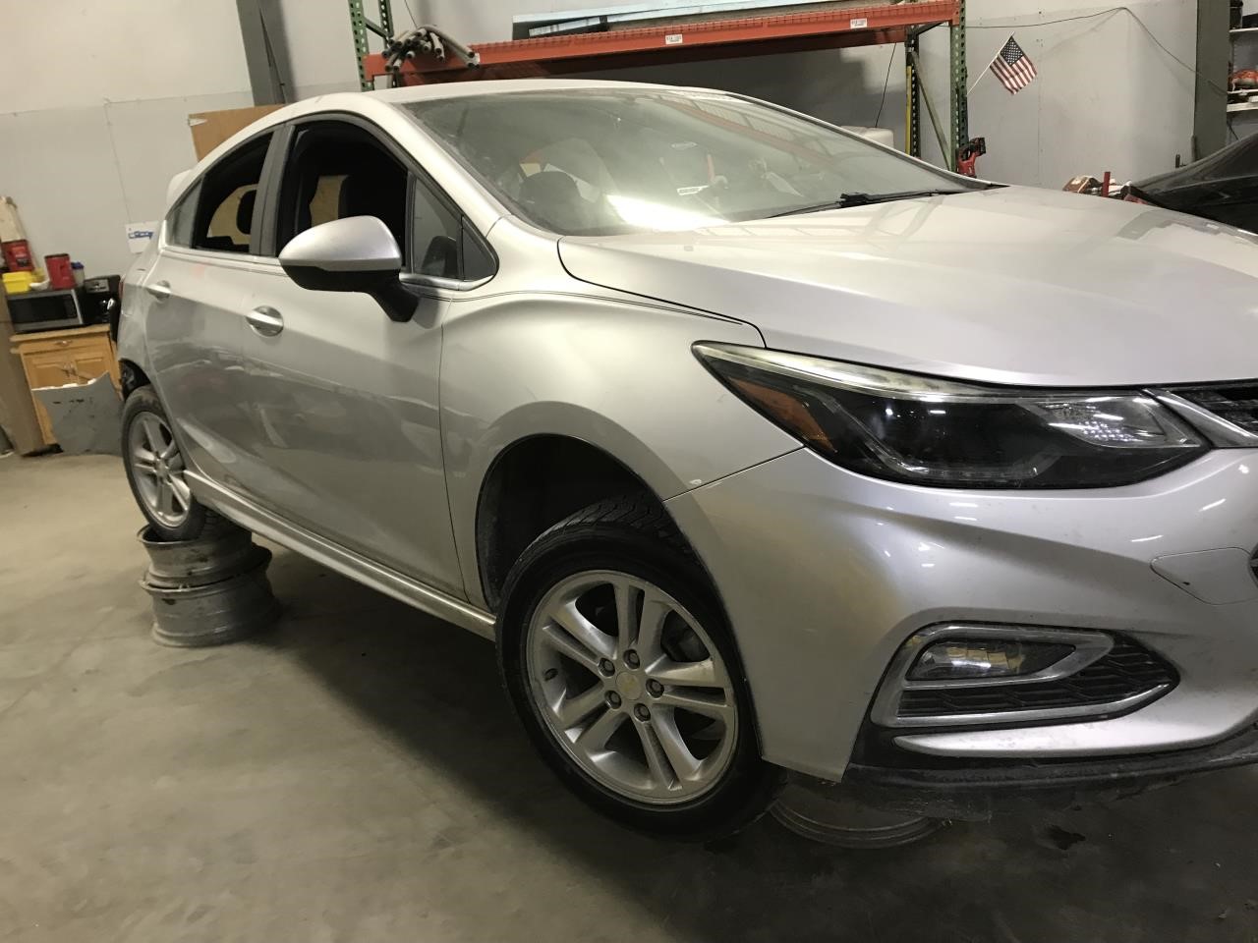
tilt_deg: -14.1
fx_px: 1018
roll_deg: +6.1
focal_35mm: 28
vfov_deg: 49.7
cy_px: 472
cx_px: 629
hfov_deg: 63.4
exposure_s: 1/20
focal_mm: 3.99
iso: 40
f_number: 1.8
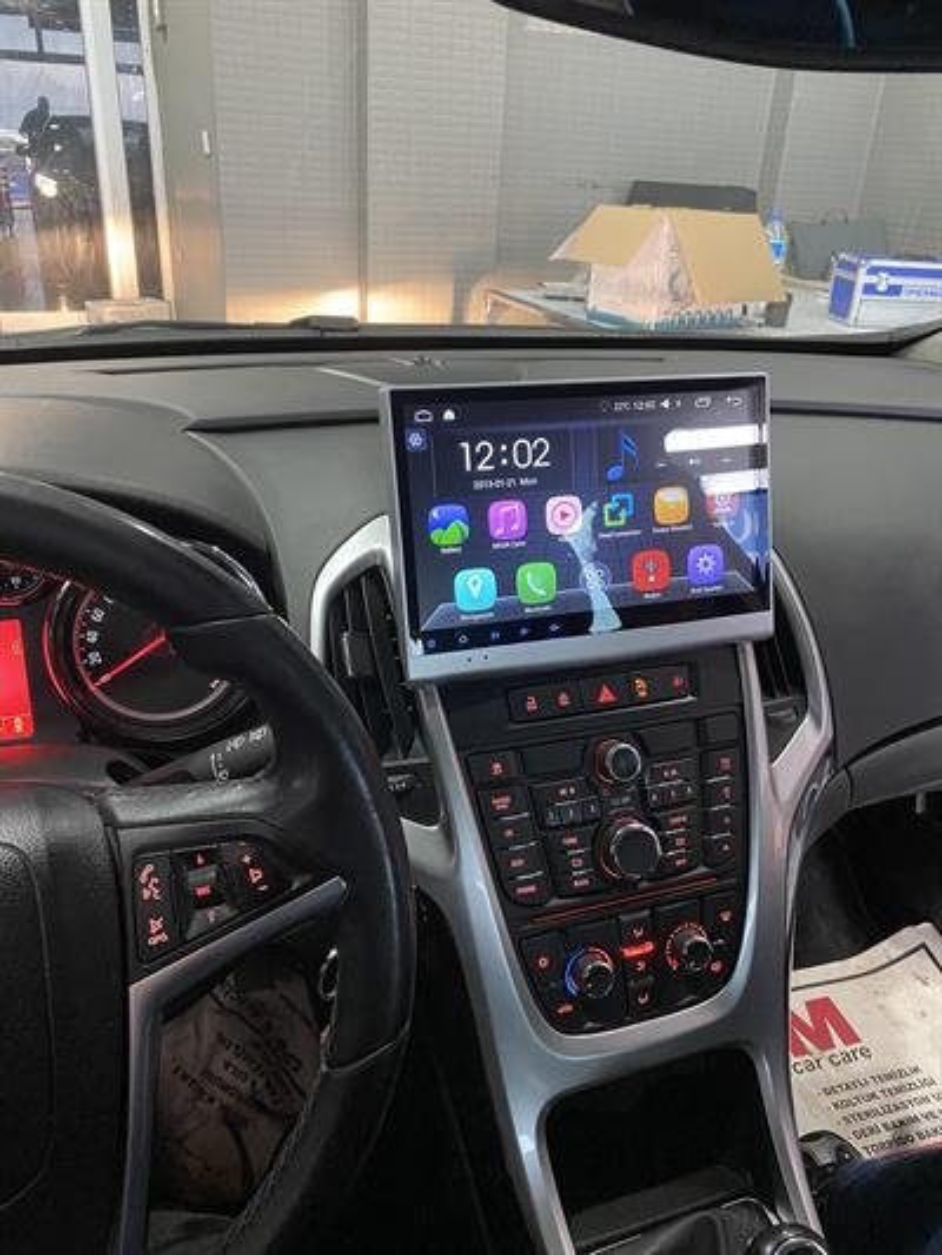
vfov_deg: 67.3
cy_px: 628
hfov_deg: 53.1
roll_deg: -2.7
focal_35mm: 26
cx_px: 471
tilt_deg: -25.5
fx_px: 943
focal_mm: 4.25
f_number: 1.8
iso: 640
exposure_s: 1/33
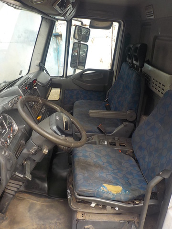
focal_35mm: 30
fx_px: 199
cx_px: 86
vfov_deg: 60.0
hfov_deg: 46.8
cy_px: 114
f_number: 3.3
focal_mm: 4.1
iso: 125
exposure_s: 1/100
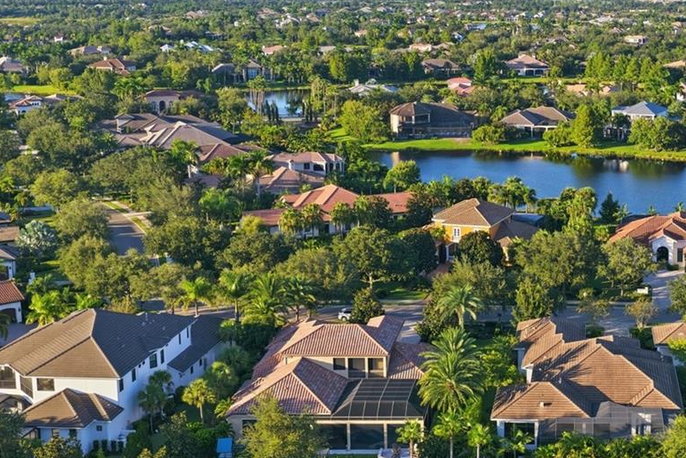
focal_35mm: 58
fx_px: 1105
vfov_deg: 23.3
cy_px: 164
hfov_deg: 33.2
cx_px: 572
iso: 250
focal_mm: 14.4
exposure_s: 1/1000
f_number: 2.8
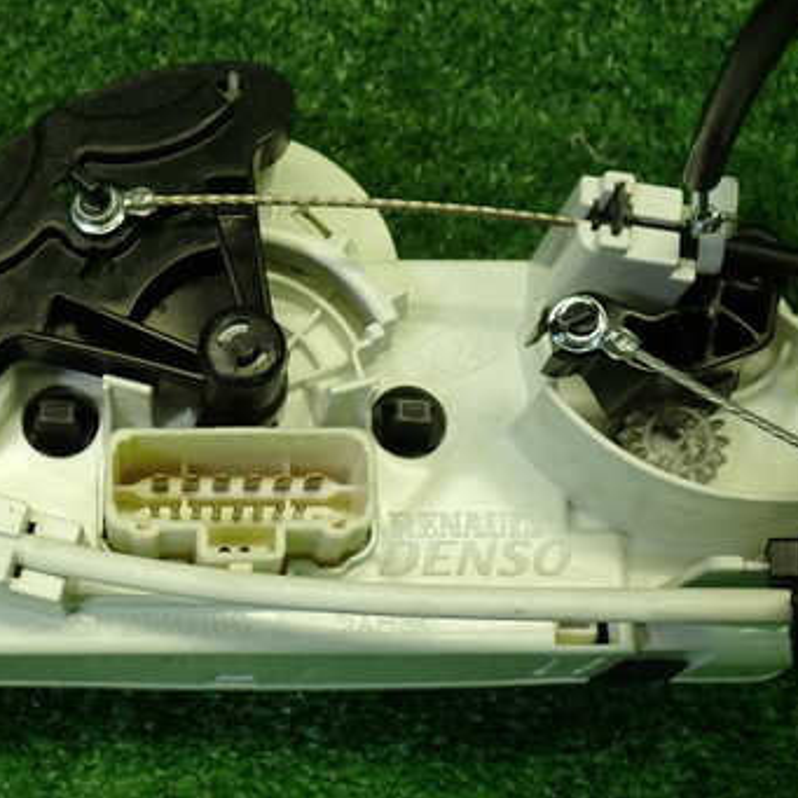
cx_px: 206
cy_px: 391
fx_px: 1461
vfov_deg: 30.6
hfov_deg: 30.1
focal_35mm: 56
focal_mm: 6.37
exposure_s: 1/80
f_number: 2.5
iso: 200
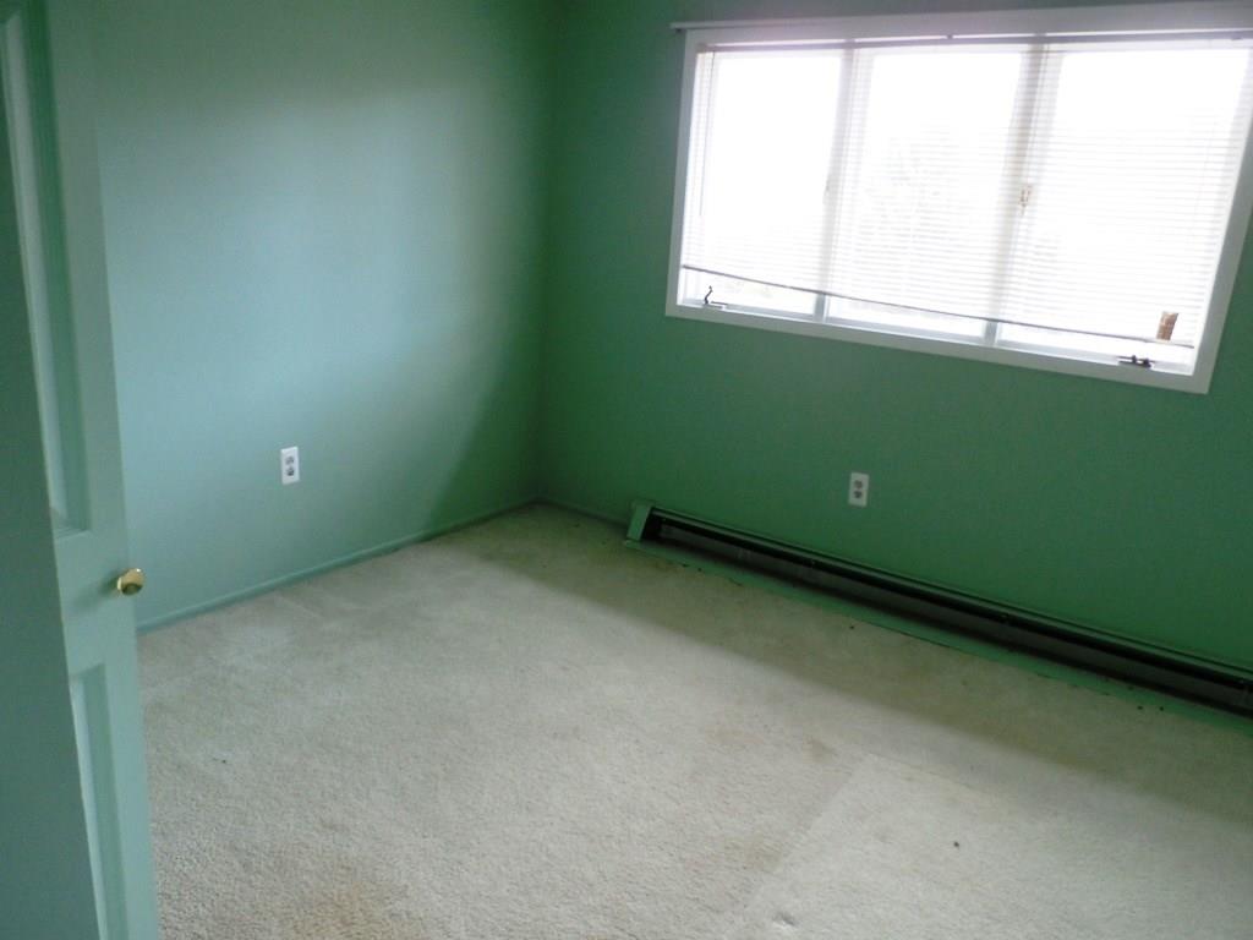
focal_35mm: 25
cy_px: 470
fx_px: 905
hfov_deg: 69.4
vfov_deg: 54.9
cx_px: 626
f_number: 3
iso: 160
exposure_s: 1/60
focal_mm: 4.5
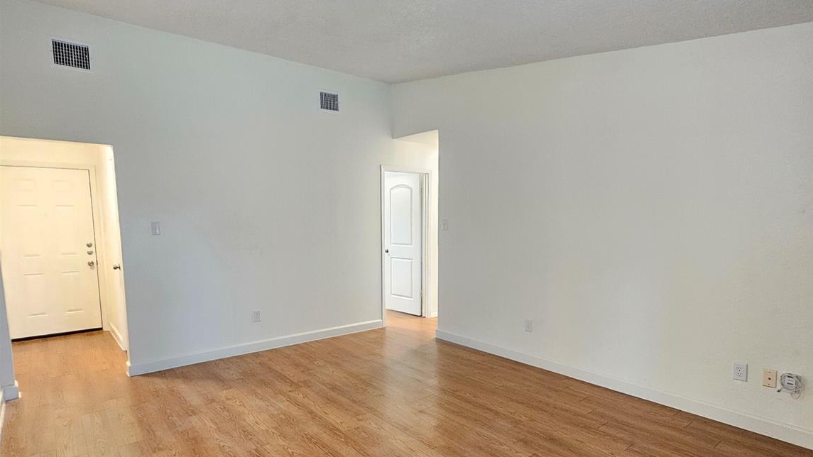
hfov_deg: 89.6
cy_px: 267
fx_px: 410
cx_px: 408
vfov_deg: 58.0
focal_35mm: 19
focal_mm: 2.2
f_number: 2.2
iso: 500
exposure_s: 1/30
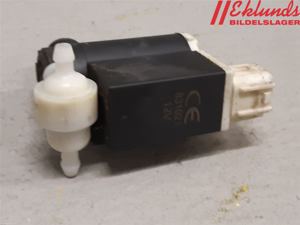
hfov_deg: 67.3
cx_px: 150
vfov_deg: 53.1
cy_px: 112
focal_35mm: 26
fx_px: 225
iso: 160
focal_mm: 3.93
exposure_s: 1/50
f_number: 1.7
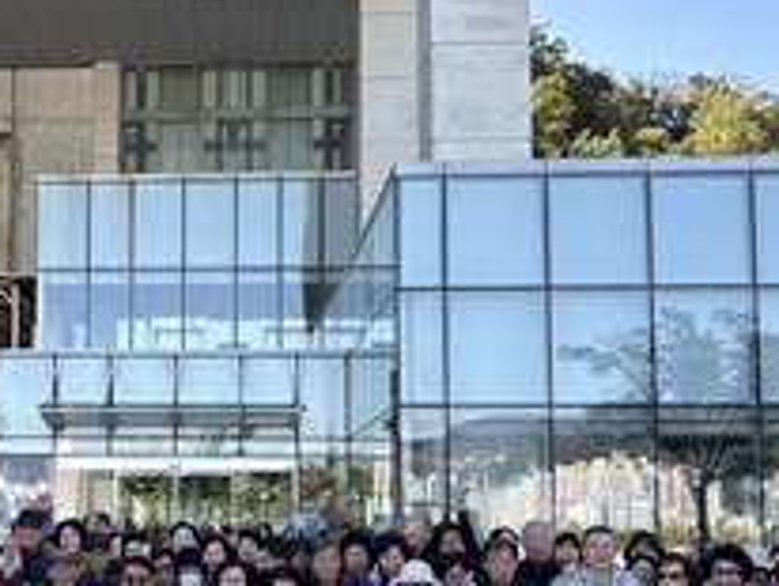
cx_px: 140
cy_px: 388
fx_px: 1419
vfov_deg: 23.2
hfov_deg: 29.9
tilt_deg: +5.2
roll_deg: +0.1
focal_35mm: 63
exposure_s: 1/756
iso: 64
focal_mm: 5.96
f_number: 1.6
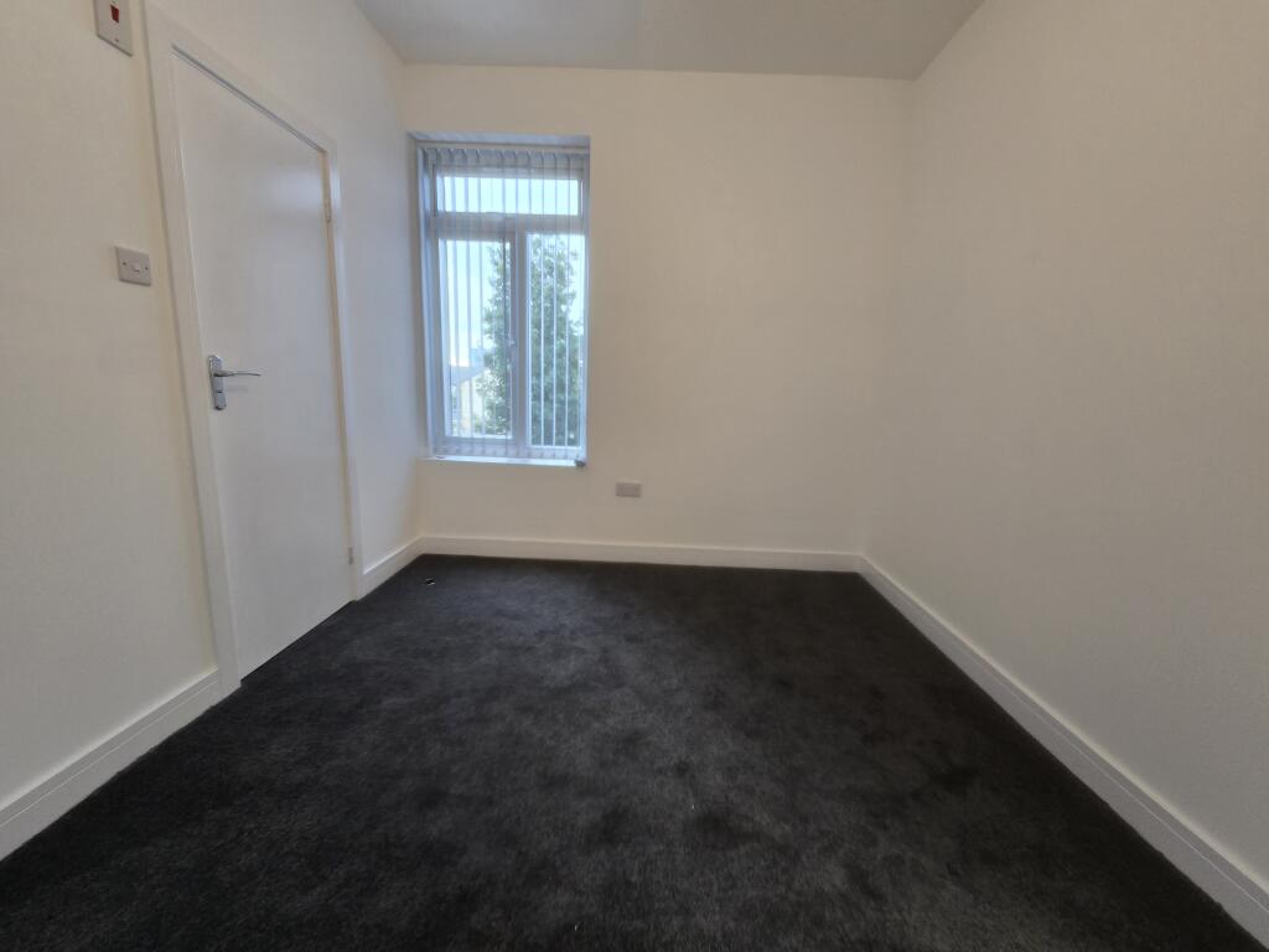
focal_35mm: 13
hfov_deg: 106.2
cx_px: 634
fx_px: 477
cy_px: 476
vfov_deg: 89.9
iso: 250
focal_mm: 2.2
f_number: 2.2
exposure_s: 1/50
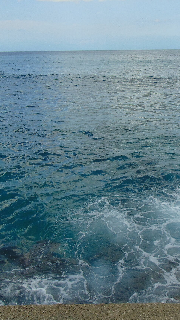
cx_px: 124
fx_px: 322
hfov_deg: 30.9
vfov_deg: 52.8
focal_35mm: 38
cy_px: 155
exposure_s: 1/250
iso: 80
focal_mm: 4.5
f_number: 7.7
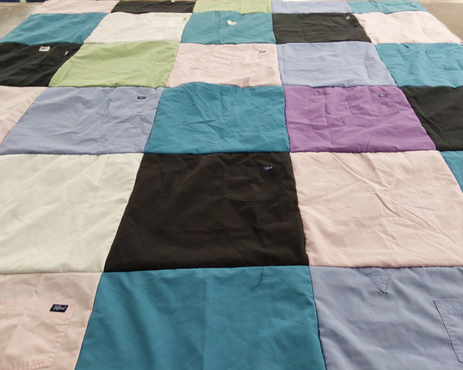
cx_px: 251
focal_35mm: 30
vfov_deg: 48.5
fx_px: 411
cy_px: 187
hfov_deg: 58.7
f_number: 1.9
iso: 125
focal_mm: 2.91
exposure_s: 1/60
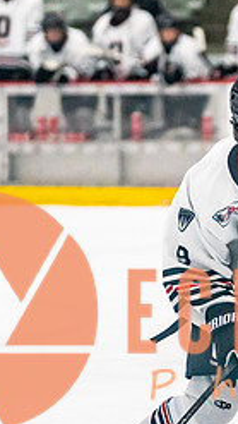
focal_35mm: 365
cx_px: 278
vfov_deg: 5.9
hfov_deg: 3.3
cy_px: 332
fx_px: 4094
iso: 3200
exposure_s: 1/1250
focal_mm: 103
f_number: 2.8
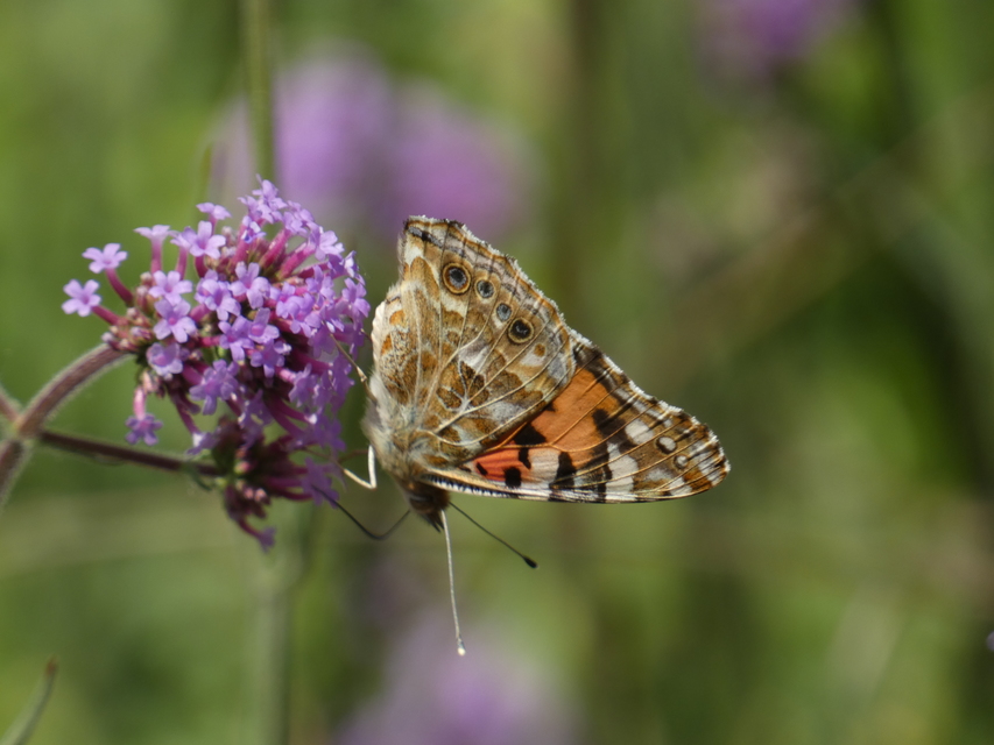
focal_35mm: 778
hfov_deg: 2.5
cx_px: 497
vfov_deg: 1.9
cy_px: 372
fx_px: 22343
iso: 80
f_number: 5.6
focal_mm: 139.4
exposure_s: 1/160
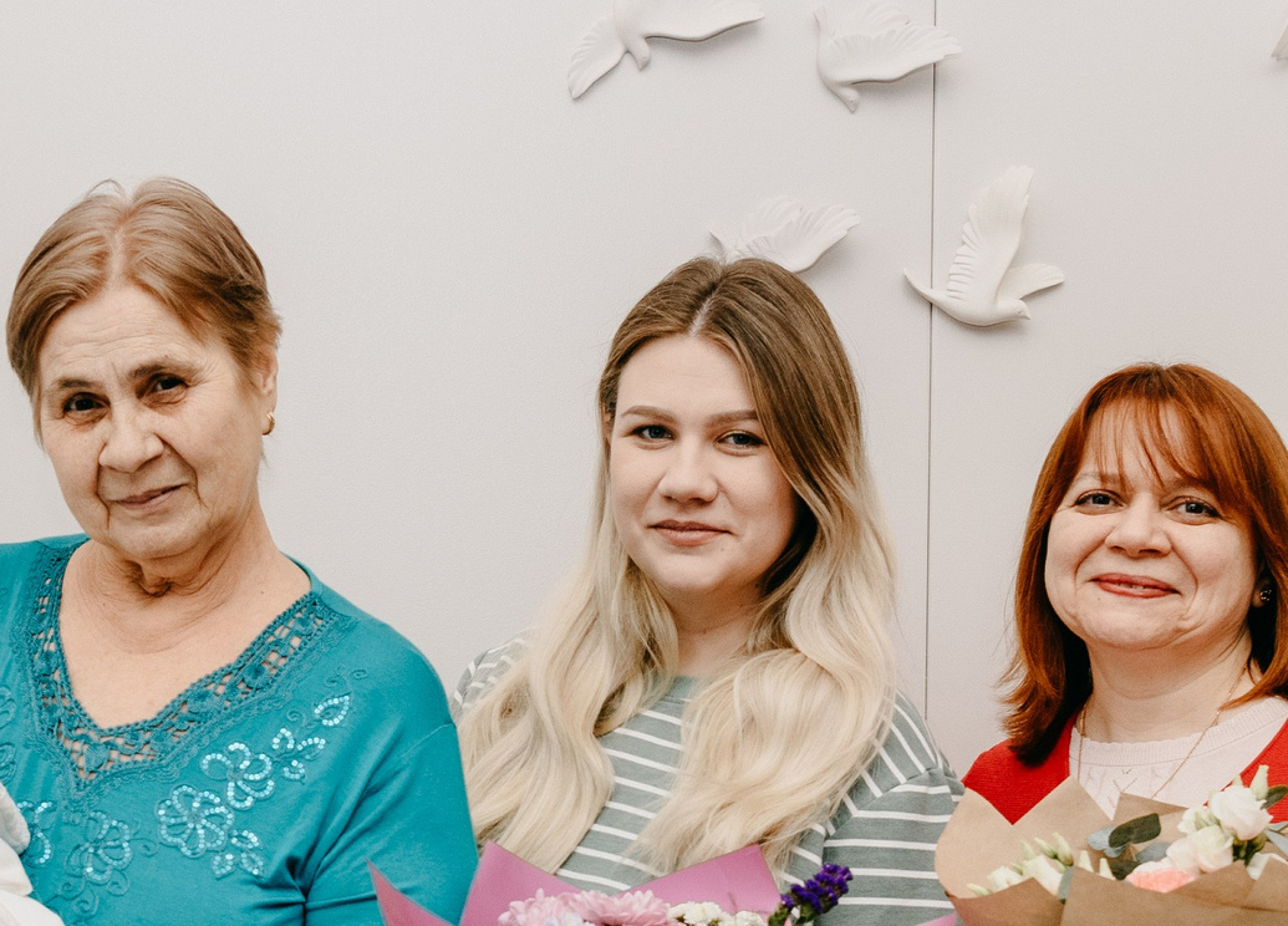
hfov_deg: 20.1
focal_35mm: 99
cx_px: 465
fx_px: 3629
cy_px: 787
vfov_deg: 14.4
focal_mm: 34
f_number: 4.5
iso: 320
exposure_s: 1/160
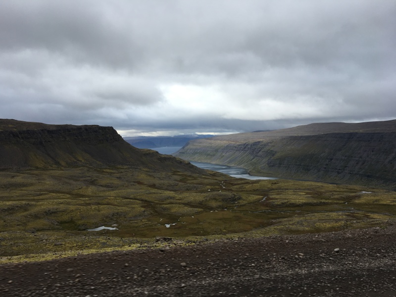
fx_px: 332
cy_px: 148
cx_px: 198
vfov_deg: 48.2
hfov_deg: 61.7
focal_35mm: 29
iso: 25
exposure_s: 1/668
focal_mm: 4.15
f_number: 2.2
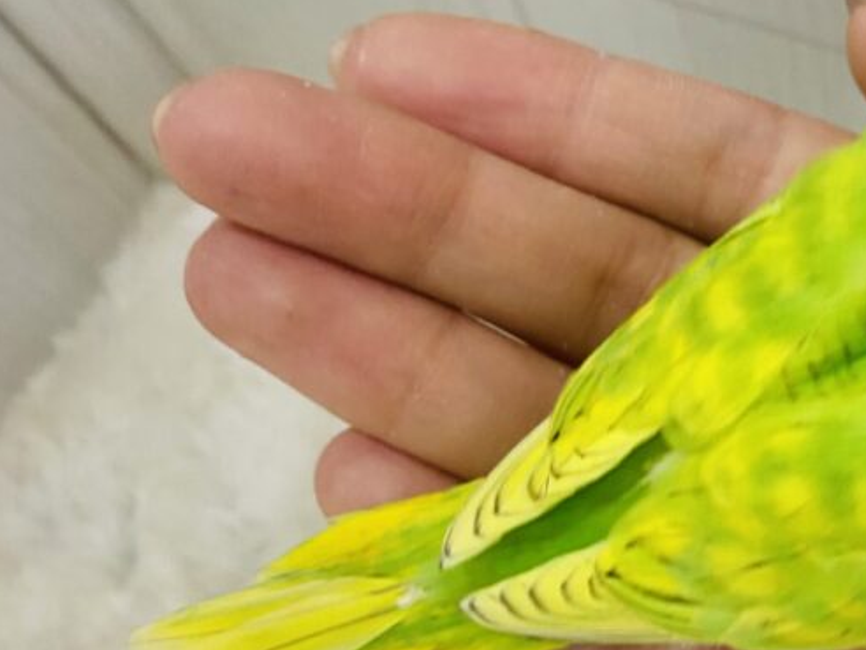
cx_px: 961
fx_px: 1526
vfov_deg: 24.0
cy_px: 248
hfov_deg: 28.6
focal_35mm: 61
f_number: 1.8
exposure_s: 1/50
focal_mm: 4.25
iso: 80
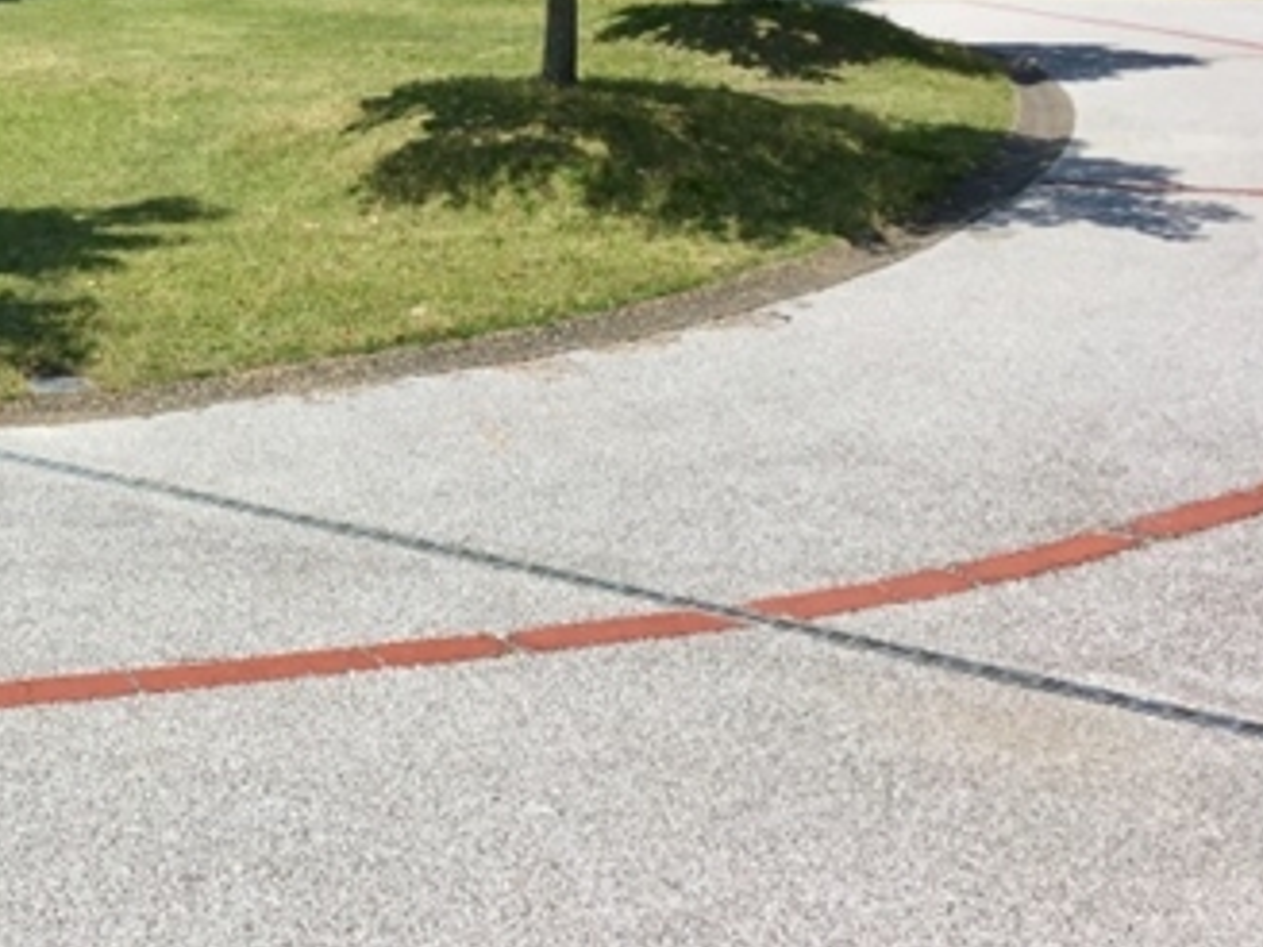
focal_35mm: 53
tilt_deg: -9.9
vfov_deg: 27.1
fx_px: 1934
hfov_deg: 34.6
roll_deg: -0.2
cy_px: 219
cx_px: 181
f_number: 2.2
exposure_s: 1/2475
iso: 32
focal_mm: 4.15
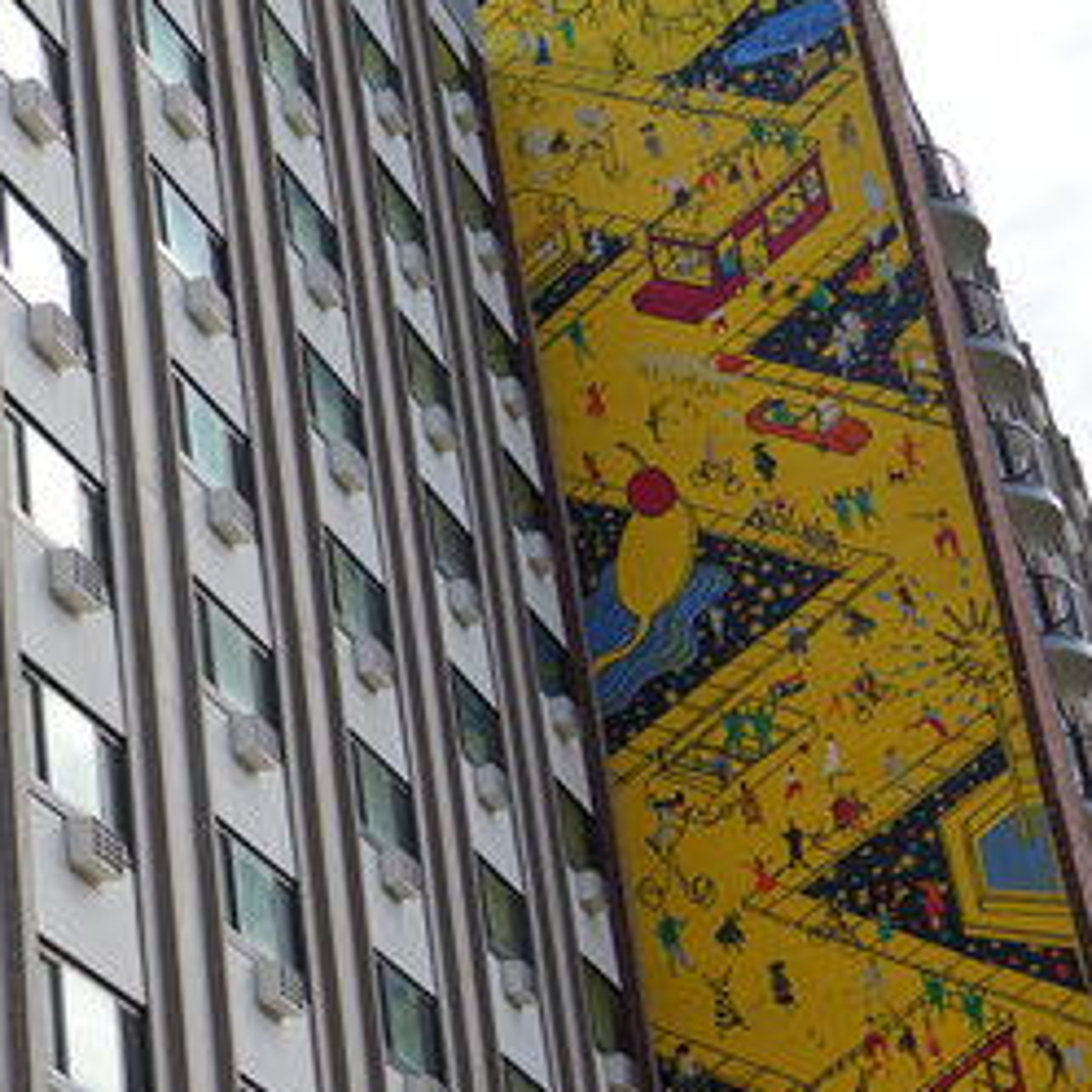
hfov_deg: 18.1
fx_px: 2998
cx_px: -618
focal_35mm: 84
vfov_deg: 20.5
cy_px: 263
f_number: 2.8
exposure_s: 1/2000
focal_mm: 24
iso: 125
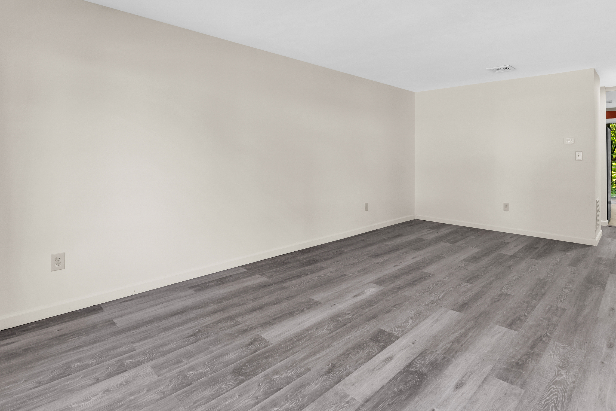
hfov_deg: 86.7
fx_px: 325
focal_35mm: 19
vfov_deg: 63.7
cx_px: 335
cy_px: 155
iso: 250
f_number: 8
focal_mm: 14
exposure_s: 1/250
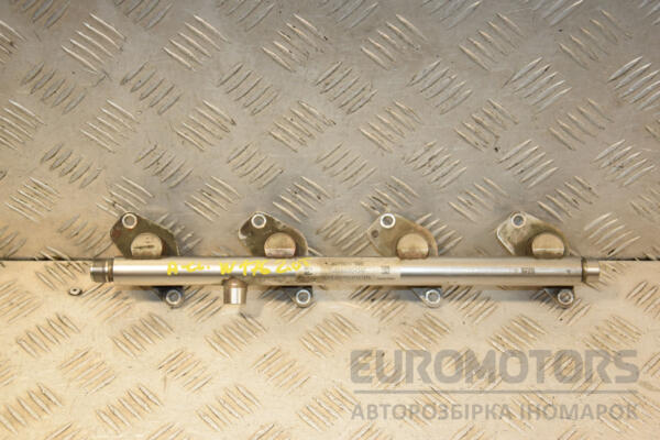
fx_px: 1237
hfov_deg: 29.9
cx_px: 330
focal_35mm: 68
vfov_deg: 20.2
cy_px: 220
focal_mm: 45
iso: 800
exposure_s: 1/200
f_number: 5.6
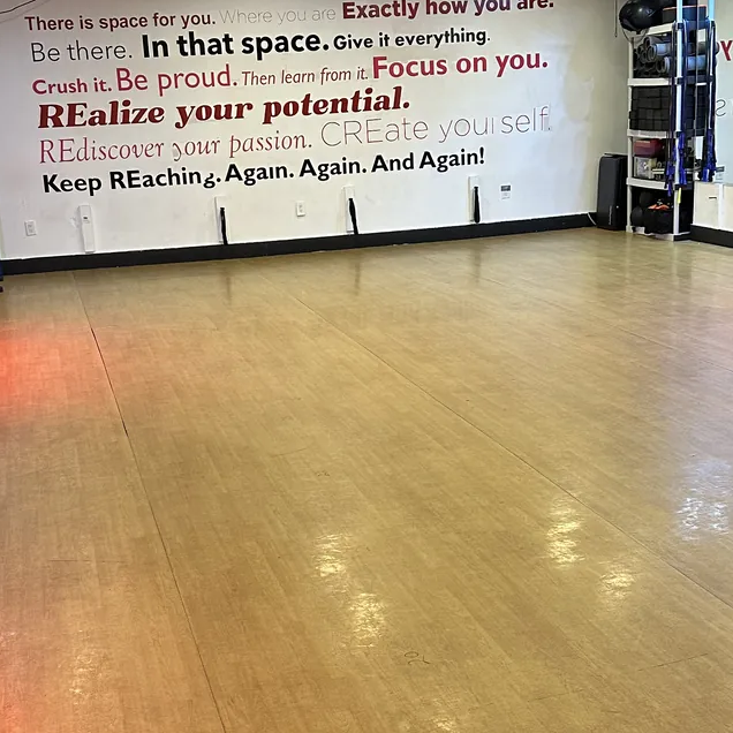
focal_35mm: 40
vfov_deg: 41.7
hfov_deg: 41.8
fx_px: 958
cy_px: 431
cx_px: 323
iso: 200
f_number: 1.78
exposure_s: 1/60
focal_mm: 6.86
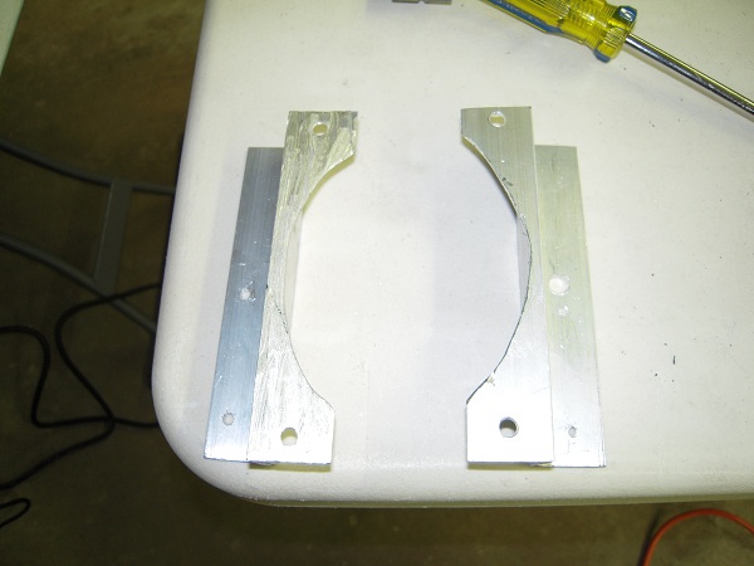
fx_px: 610
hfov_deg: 63.4
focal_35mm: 28
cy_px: 283
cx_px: 377
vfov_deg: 49.7
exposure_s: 1/25
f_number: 2.7
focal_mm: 5
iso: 100
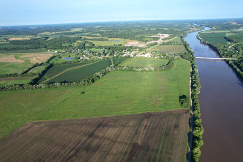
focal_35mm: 22
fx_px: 148
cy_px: 81
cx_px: 122
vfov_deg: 57.2
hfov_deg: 78.6
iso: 100
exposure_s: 1/1250
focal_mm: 8.38
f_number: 2.8
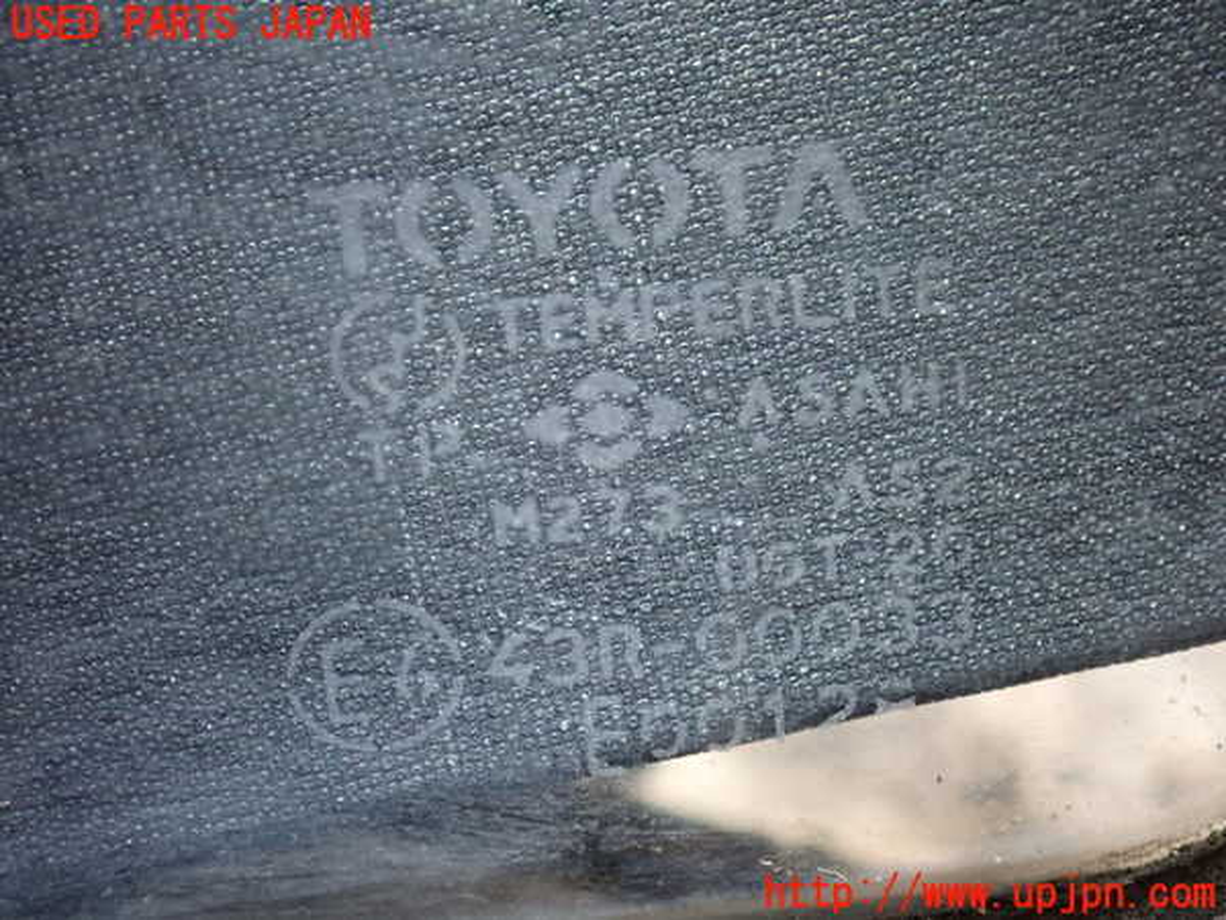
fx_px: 3542
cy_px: 460
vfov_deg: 14.8
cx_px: 613
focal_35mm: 100
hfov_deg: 19.6
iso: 800
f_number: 4.9
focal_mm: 18
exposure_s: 1/80
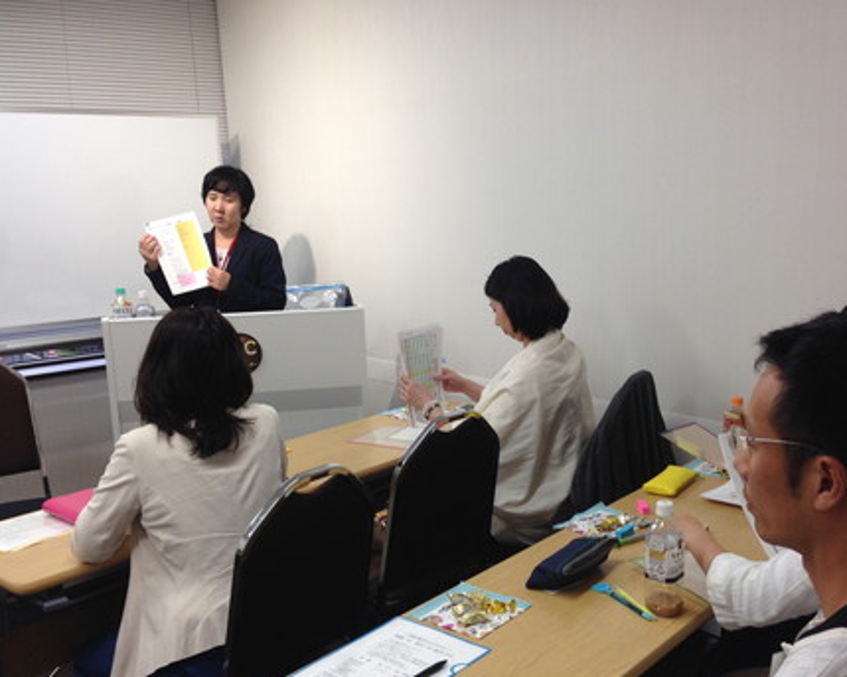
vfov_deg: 37.3
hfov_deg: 45.7
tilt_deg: -12.2
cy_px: 375
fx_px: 1002
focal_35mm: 40
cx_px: 473
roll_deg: +2.4
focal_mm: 4.12
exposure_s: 1/60
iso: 64
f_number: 2.4
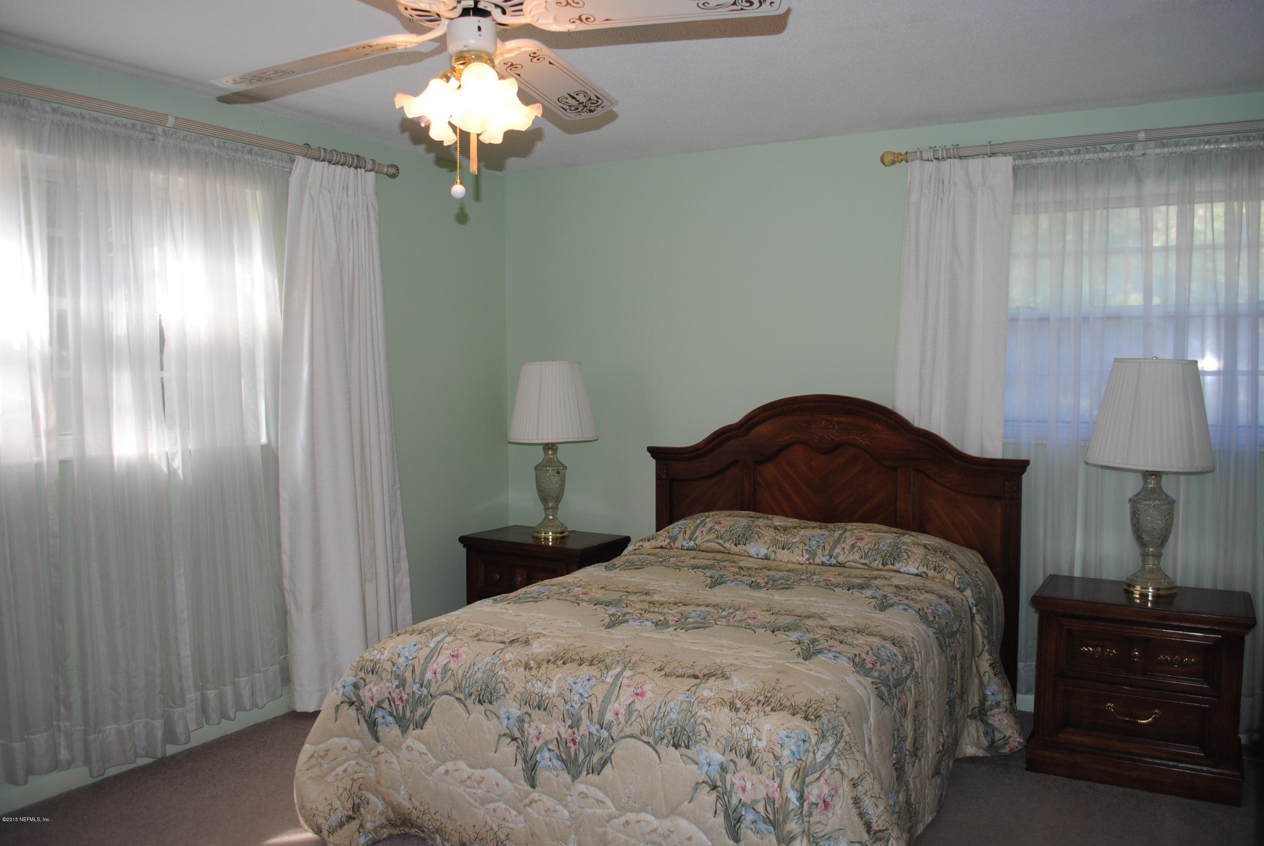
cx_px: 632
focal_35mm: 27
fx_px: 949
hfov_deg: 67.3
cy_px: 423
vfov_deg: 48.0
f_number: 3.5
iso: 200
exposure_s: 1/60
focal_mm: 18
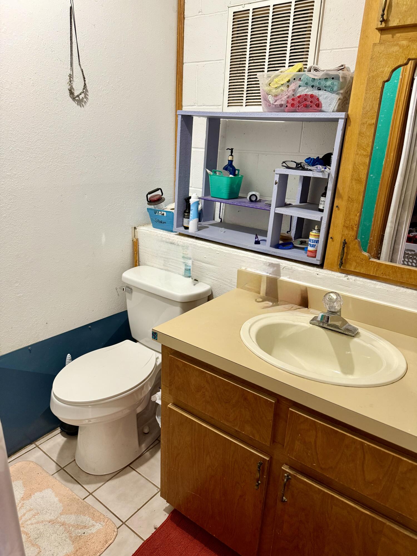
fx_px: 385
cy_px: 278
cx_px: 208
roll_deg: -3.2
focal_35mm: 24
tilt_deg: -18.1
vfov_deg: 71.6
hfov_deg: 56.8
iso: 250
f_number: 1.78
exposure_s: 1/60
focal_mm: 6.76
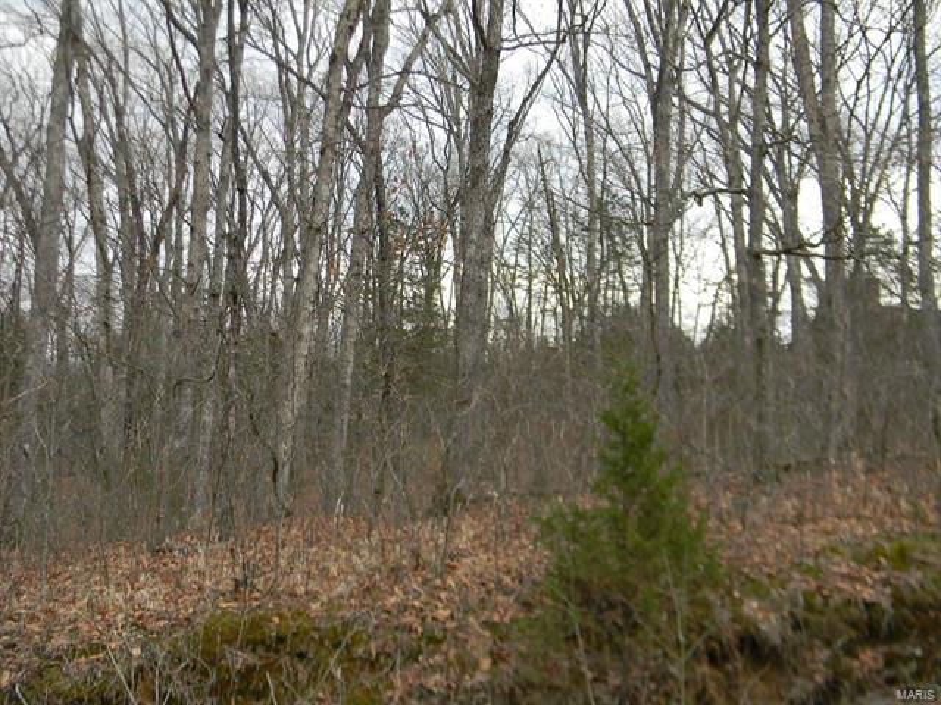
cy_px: 352
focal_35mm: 41
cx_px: 470
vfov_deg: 35.1
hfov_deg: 45.8
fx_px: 1115
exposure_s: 1/140
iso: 80
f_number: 3.8
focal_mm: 7.3
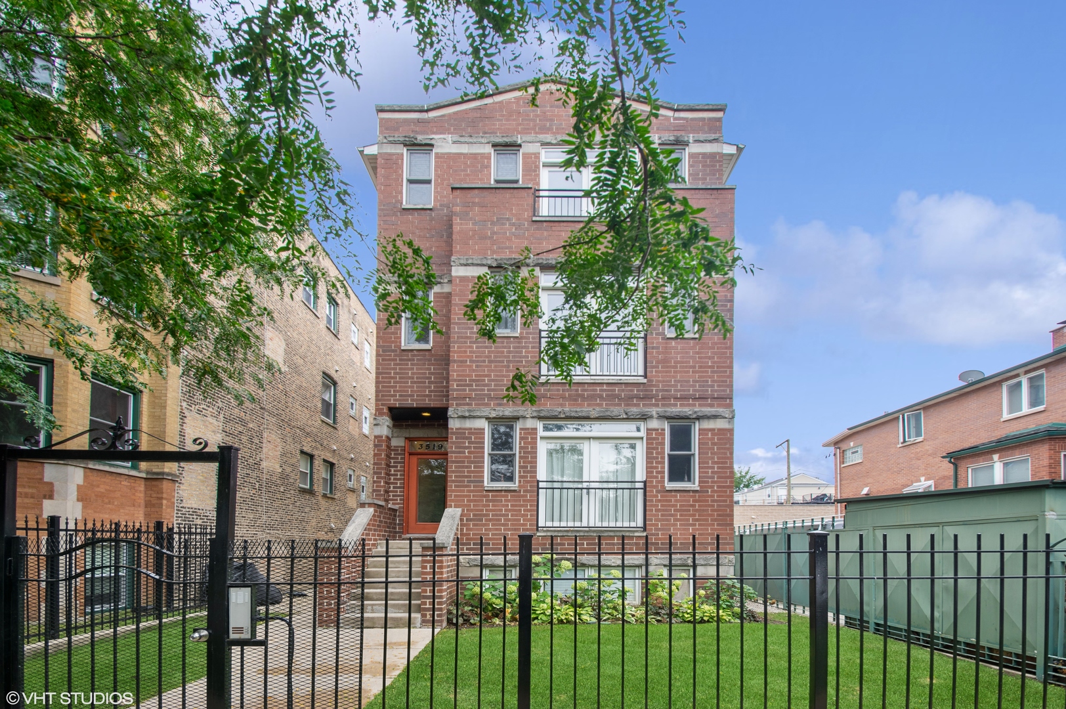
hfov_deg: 100.4
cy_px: 354
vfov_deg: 77.2
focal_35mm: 15
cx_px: 533
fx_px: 444
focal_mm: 10
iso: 100
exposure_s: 1/13
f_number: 11
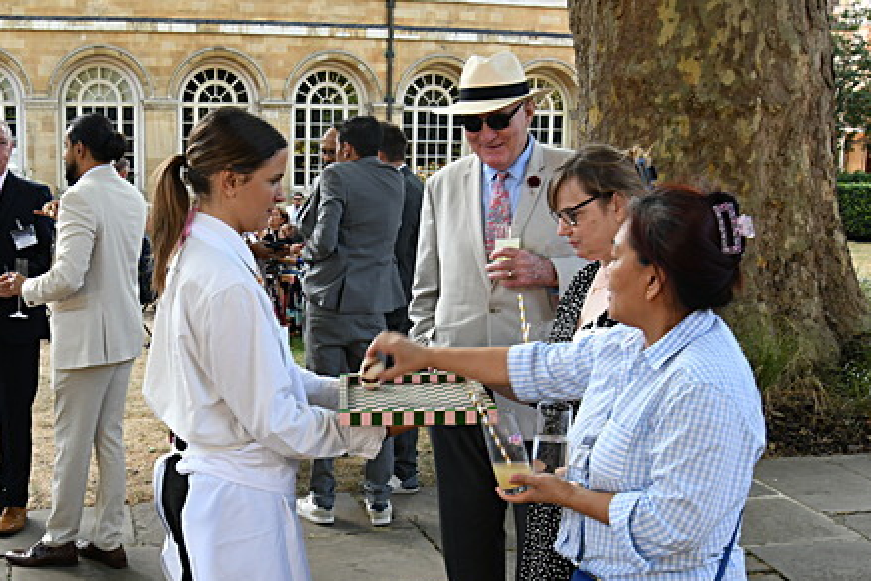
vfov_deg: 30.4
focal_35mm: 44
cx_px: 254
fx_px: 1065
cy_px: 372
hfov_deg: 43.5
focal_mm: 24
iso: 400
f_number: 8
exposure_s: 1/40
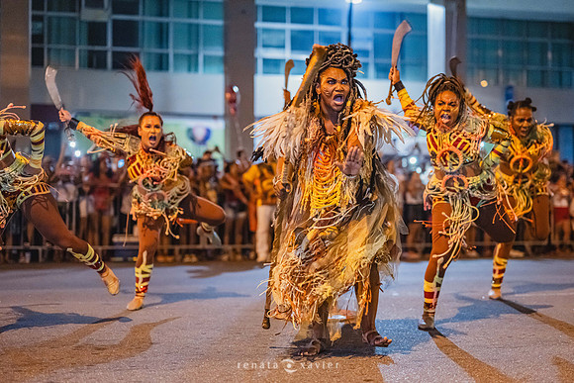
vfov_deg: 25.2
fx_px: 857
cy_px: 197
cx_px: 303
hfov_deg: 37.0
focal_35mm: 54
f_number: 1.4
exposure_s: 1/320
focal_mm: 50
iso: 6400
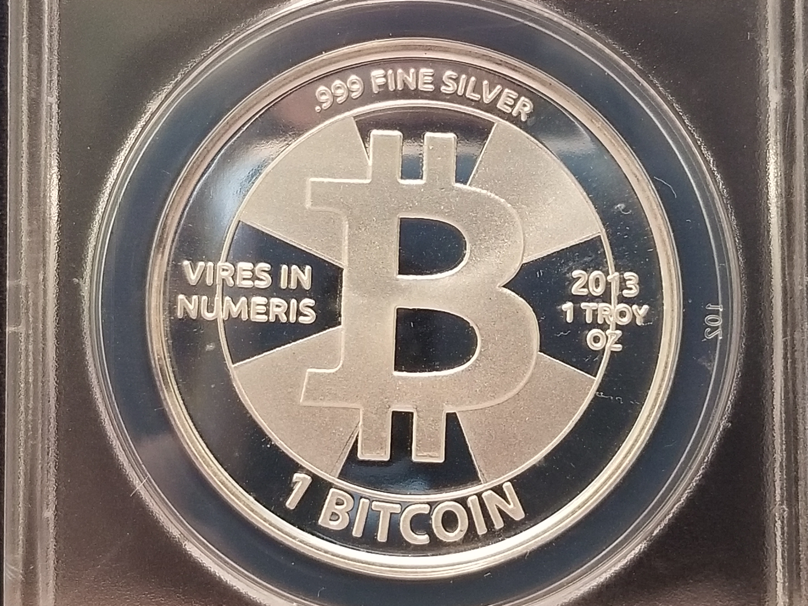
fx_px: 607
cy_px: 303
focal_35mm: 26
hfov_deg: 67.3
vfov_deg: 53.1
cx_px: 404
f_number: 1.7
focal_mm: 4.25
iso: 200
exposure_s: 1/24
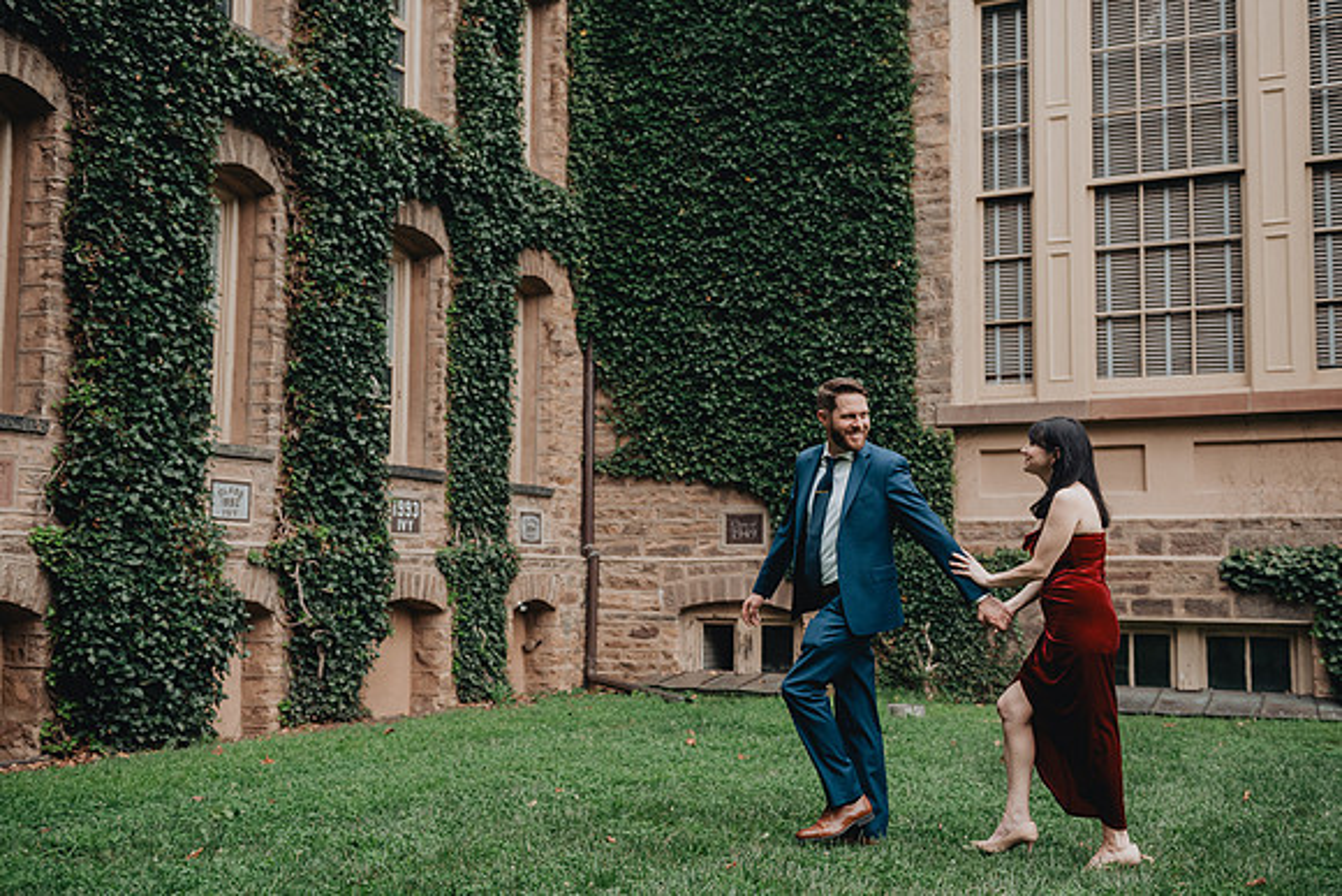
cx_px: 662
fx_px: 1467
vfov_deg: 33.9
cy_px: 438
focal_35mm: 39
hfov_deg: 49.1
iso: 400
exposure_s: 1/500
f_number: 3.2
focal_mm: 36
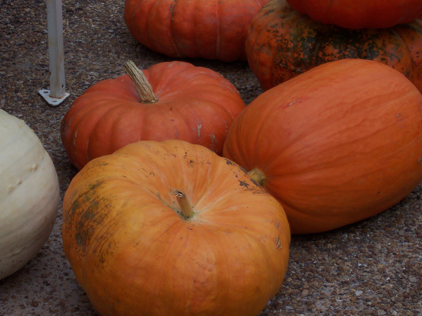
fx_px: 1987
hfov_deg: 12.1
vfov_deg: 9.1
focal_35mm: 163
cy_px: 147
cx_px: 219
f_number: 6.7
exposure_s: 1/350
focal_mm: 22.4
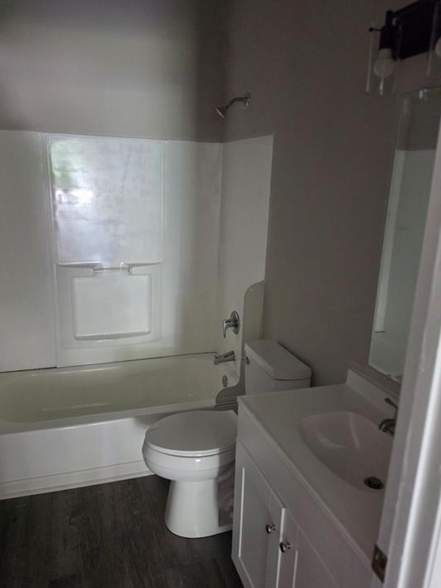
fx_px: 425
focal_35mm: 25
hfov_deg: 54.8
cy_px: 291
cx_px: 205
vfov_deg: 69.4
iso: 1000
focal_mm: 6.5
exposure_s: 1/120
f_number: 1.4
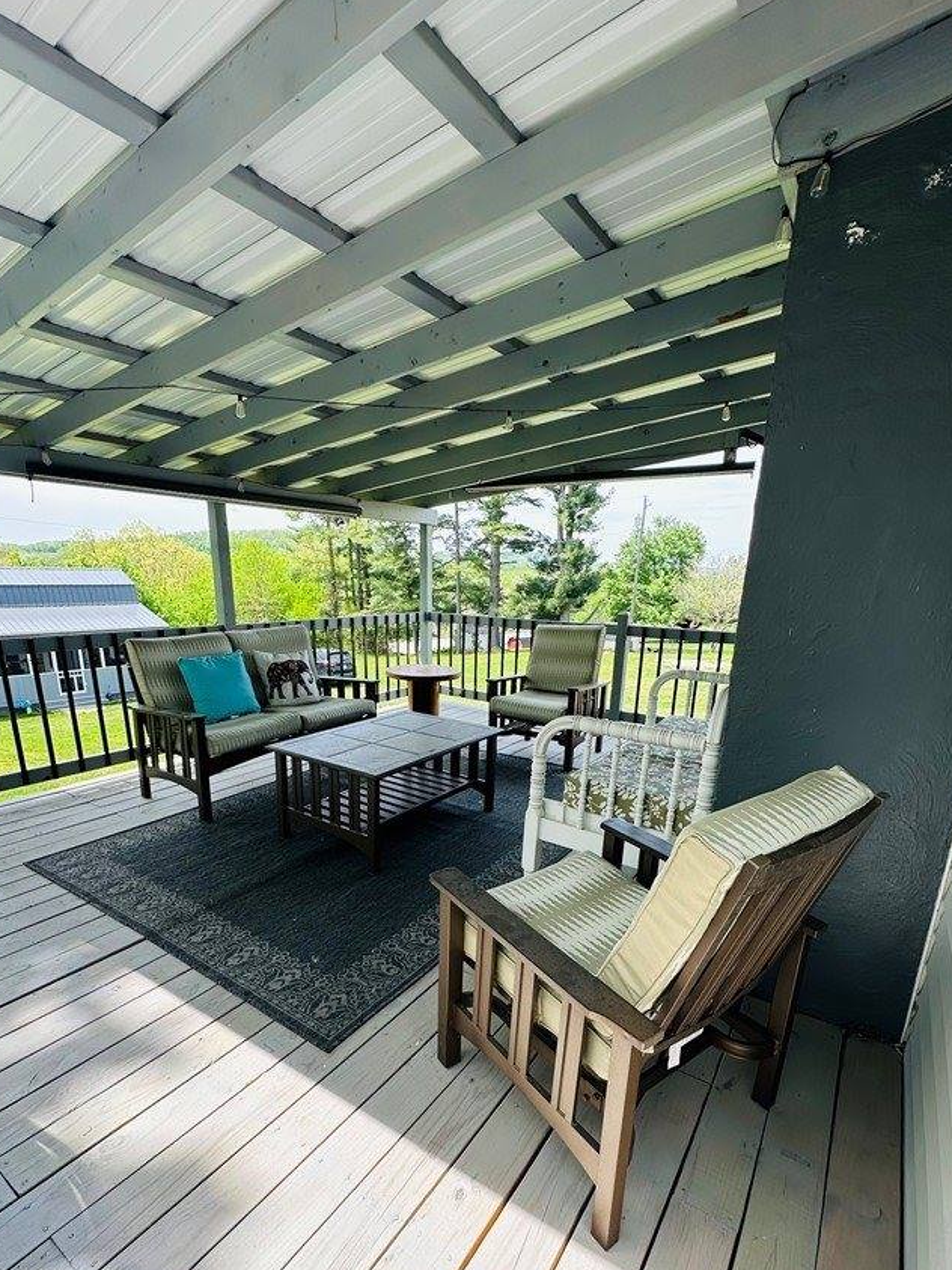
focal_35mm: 17
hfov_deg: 74.7
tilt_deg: -15.7
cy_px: 753
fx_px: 624
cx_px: 462
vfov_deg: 90.0
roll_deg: -1.7
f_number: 2.2
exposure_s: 1/358
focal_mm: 2.22
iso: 40
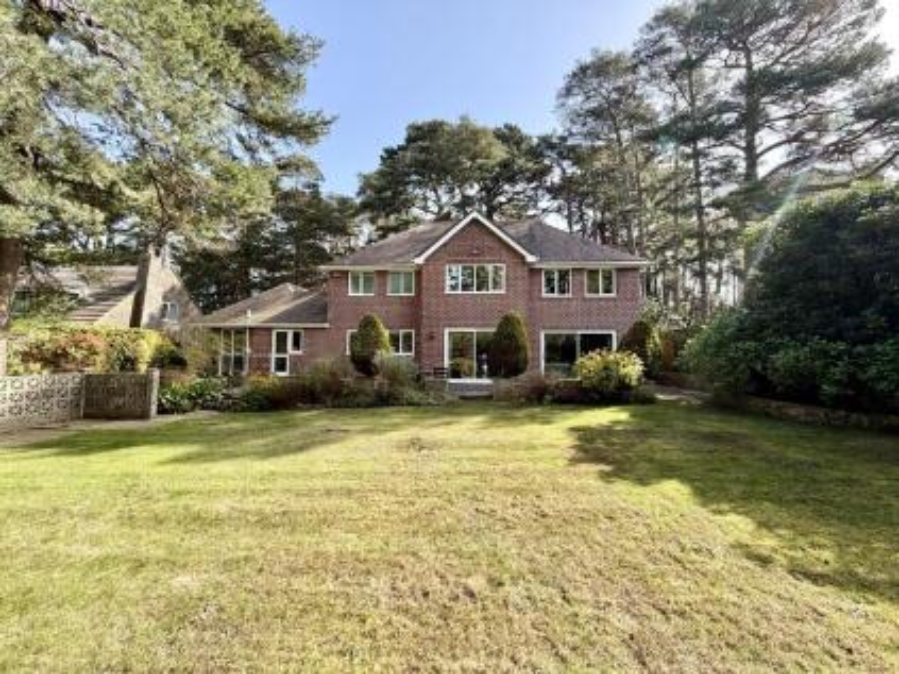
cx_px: 450
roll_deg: -0.7
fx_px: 363
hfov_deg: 102.1
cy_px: 337
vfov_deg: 85.6
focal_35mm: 14
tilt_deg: +3.6
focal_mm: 2.22
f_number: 2.2
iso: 64
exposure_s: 1/502
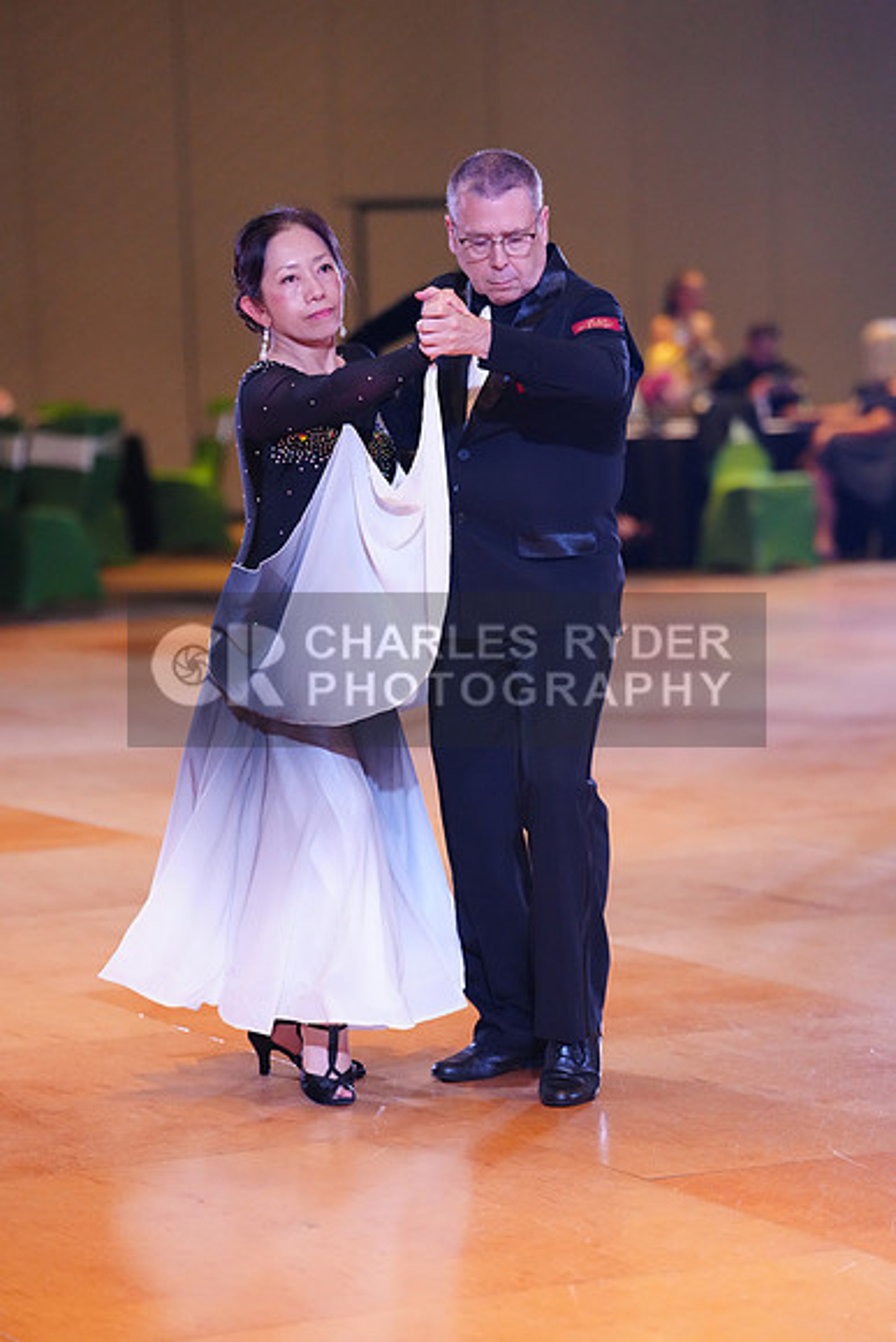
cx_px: 448
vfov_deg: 16.9
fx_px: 4514
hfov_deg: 11.3
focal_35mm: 121
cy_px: 671
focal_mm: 121
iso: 5000
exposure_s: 1/400
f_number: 2.8
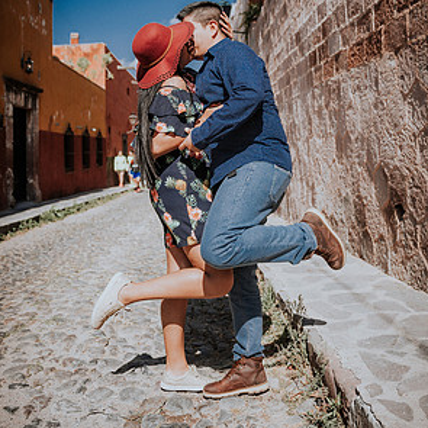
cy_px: 152
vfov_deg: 46.7
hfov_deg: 47.2
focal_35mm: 35
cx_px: 216
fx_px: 490
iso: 100
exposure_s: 1/4000
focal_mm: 18
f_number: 1.8
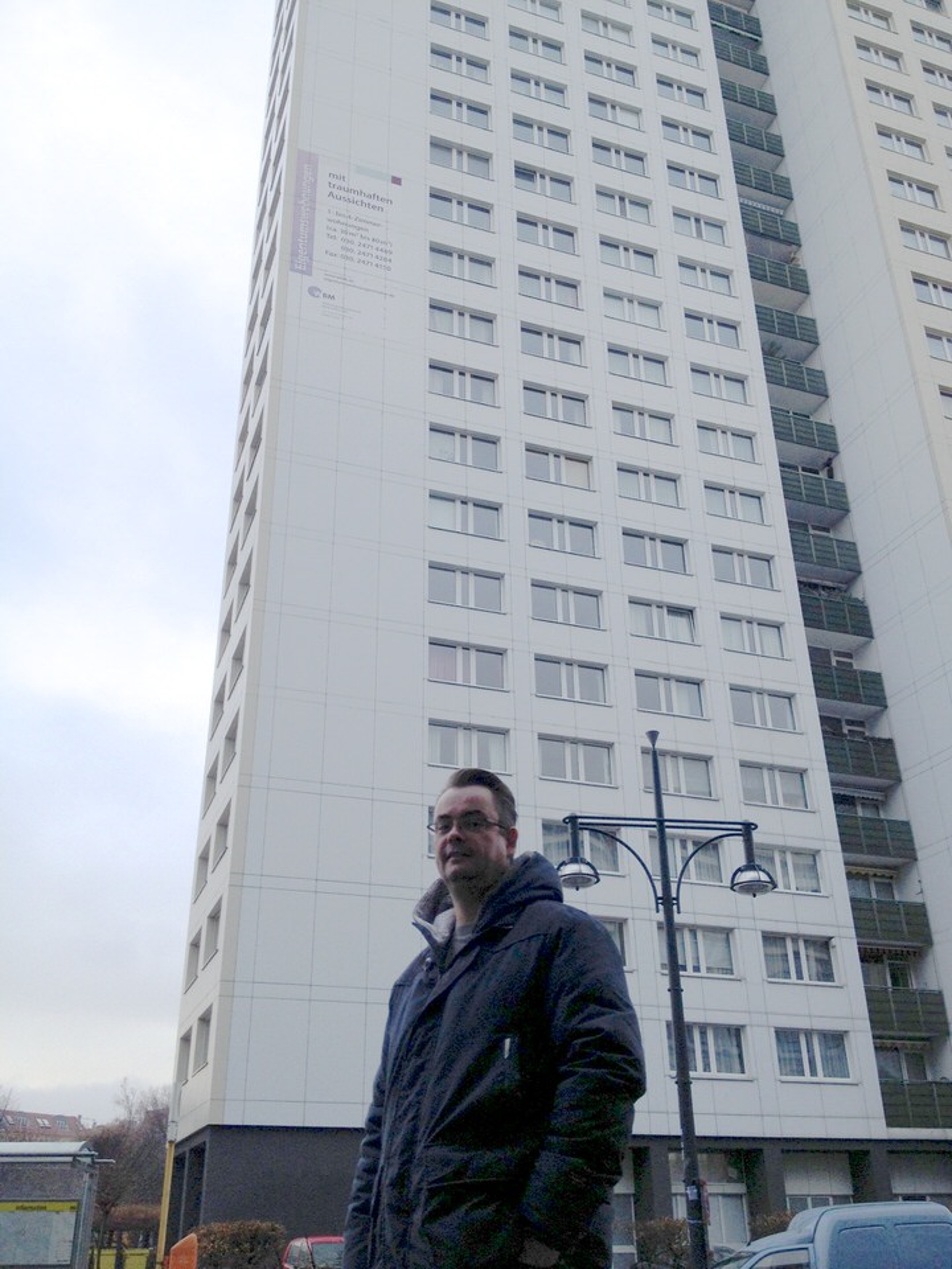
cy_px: 634
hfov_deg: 40.7
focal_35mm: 35
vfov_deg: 52.6
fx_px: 1283
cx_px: 476
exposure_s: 1/279
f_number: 2.4
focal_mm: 4.28
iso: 50
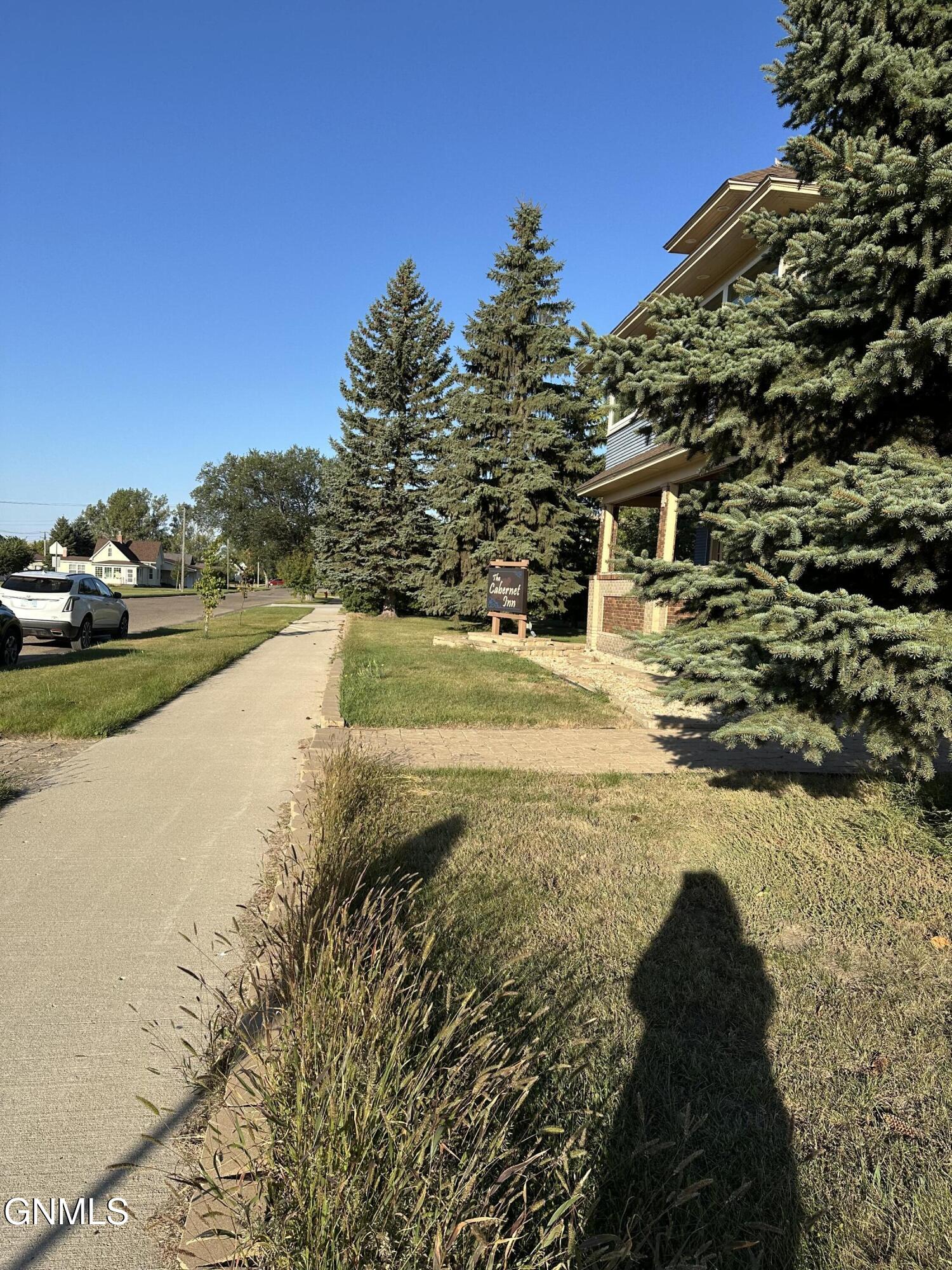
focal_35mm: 24
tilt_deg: -6.7
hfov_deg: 56.8
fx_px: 880
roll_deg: -4.5
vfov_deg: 71.6
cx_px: 476
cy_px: 635
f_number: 1.78
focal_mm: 6.86
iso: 80
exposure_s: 1/3155
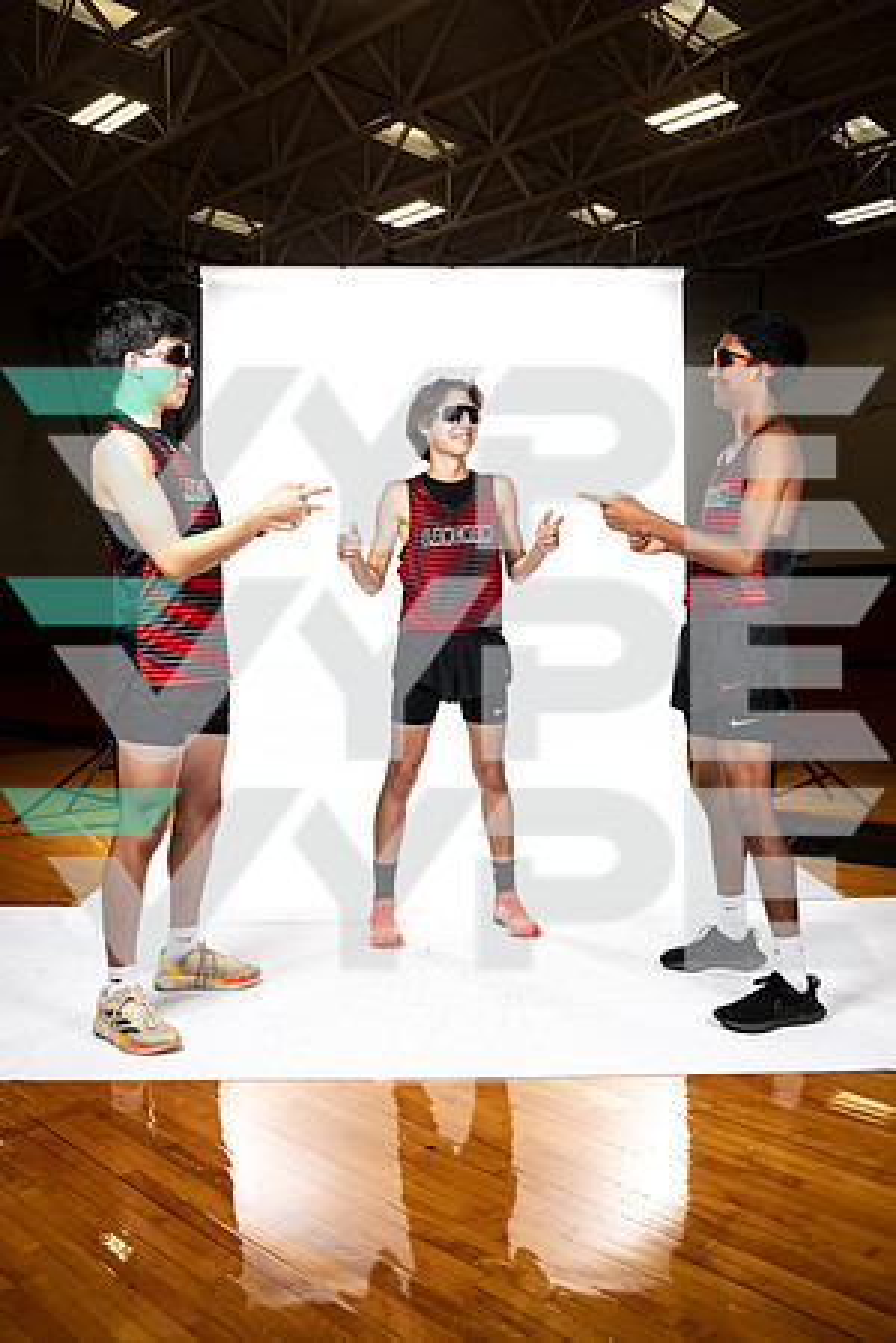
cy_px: 672
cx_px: 448
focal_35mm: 32
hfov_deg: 41.1
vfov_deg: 58.7
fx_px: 1195
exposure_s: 1/320
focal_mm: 32
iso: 400
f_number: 7.1
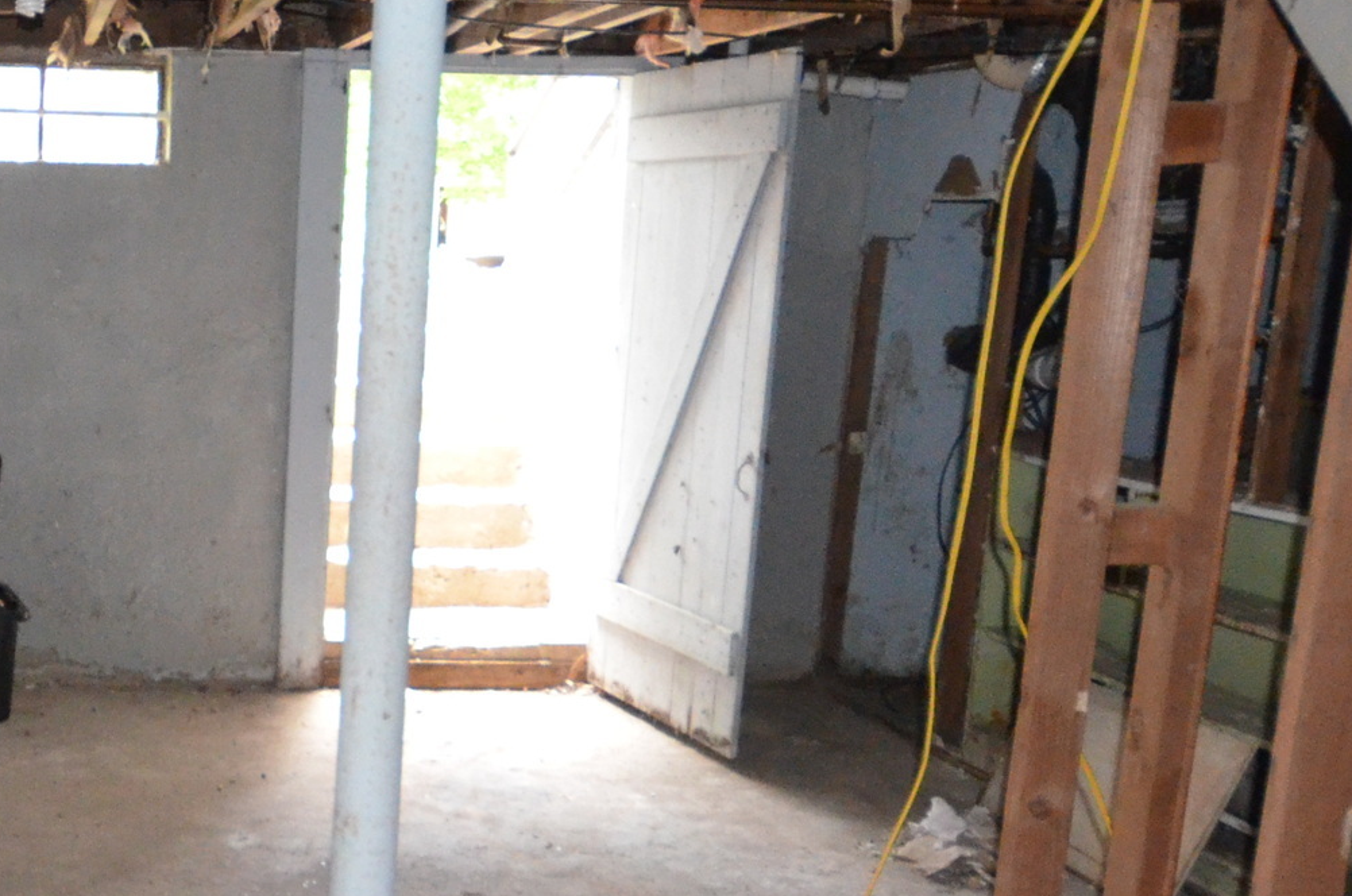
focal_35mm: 46
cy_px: 611
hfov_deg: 38.8
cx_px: 58
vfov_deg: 28.9
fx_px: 1724
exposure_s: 1/60
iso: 3200
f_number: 4
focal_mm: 10
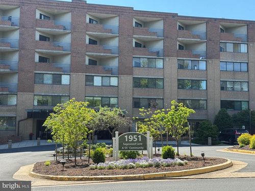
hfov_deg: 39.7
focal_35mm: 48
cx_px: 128
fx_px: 354
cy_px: 96
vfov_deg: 30.3
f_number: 1.78
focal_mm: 6.76
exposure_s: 1/1011
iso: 64
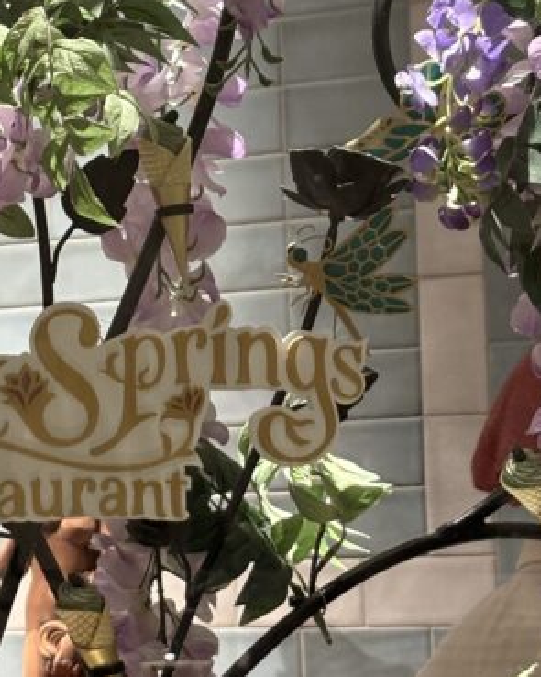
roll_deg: +1.4
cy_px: 393
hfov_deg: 10.9
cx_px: 51
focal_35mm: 141
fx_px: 2823
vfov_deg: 13.7
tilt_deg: +3.5
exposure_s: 1/50
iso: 160
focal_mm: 5.96
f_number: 1.6
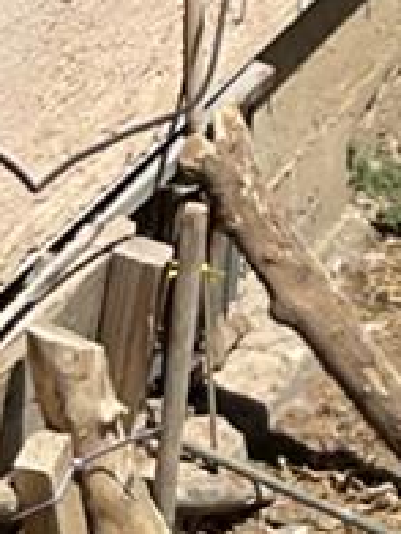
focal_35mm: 222
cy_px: -768
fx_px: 3429
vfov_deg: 8.2
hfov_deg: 6.4
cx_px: 959
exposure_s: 1/2427
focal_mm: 3
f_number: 1.8
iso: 16
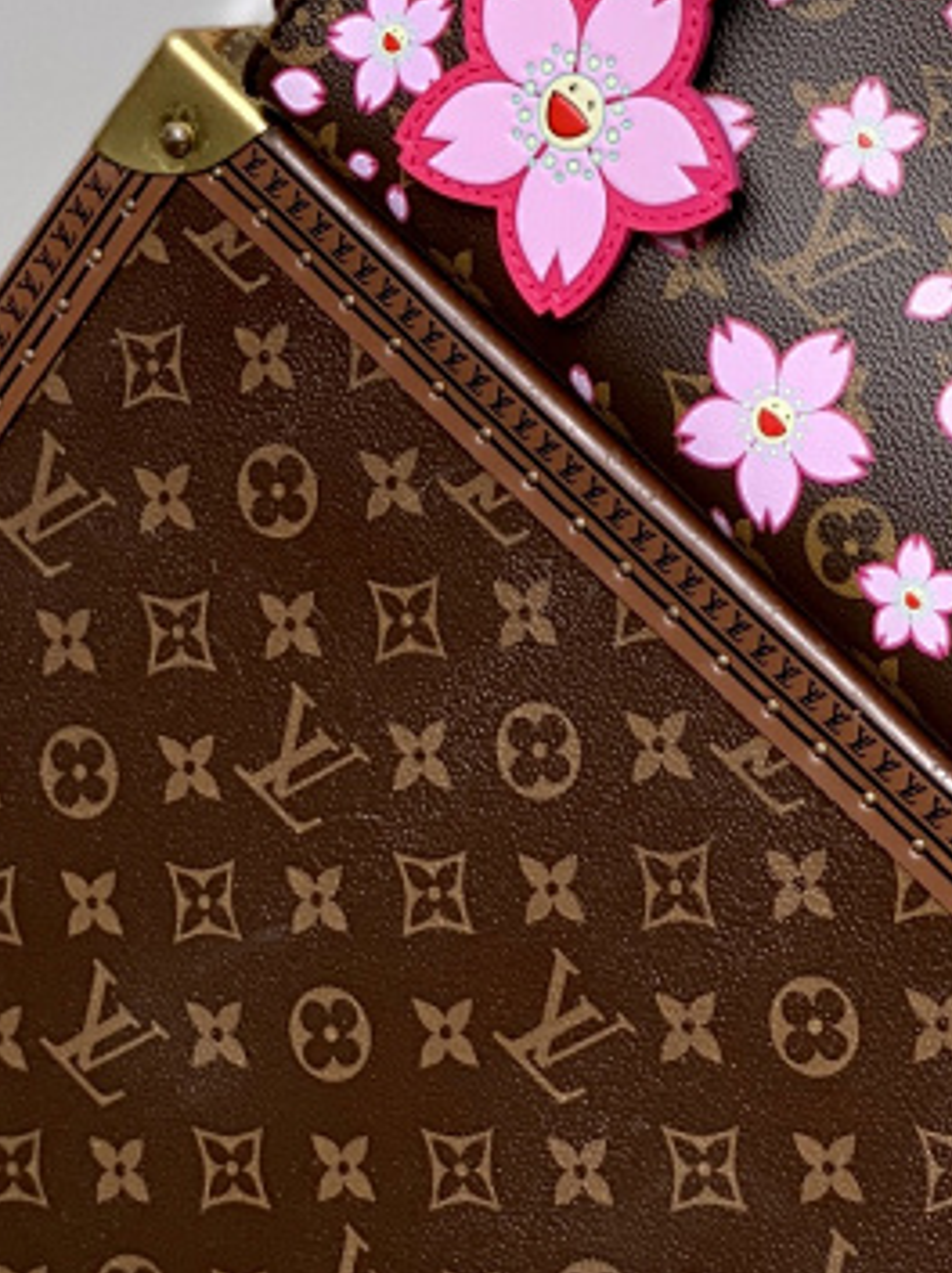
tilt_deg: -13.2
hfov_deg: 12.4
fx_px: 4335
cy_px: -76
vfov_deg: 16.3
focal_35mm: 118
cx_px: 966
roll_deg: -36.2
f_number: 2.4
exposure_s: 1/146
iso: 16
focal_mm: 6
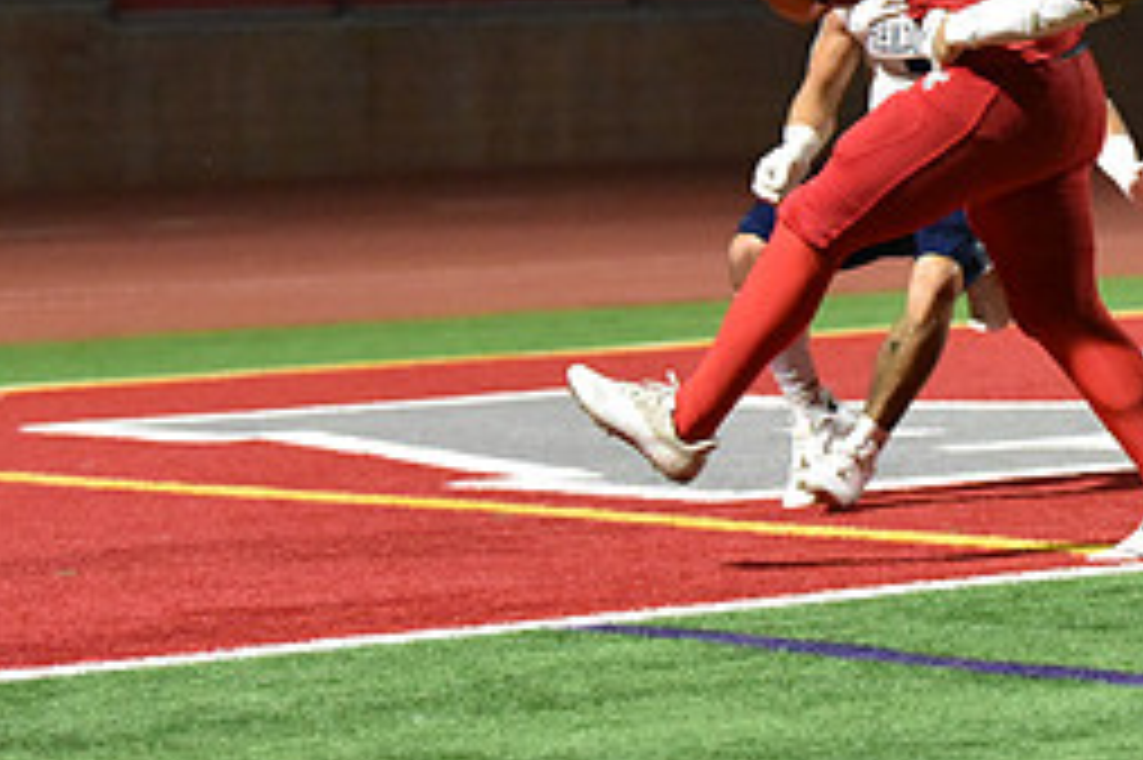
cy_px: -29
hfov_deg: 9.2
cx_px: 1066
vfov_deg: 6.1
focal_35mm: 224
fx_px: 7107
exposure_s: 1/1000
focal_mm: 98
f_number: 2.8
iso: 12800
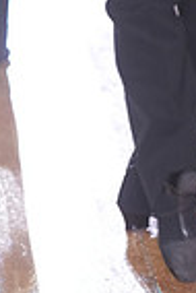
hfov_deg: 3.5
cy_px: -180
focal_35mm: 391
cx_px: 391
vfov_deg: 5.2
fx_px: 3185
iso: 2500
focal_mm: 96
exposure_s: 1/200
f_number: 5
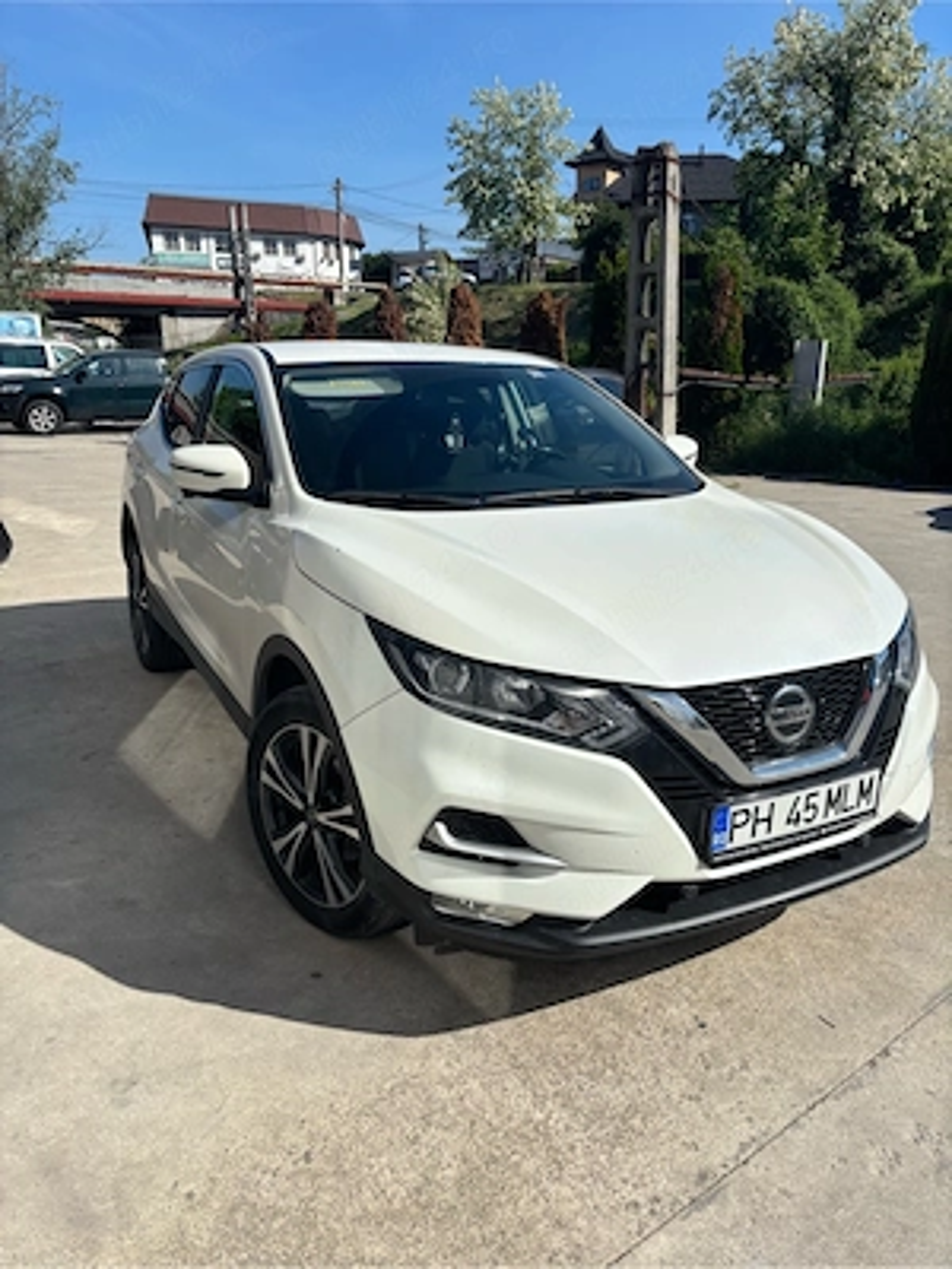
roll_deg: -0.1
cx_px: 476
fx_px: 953
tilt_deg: -15.6
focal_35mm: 26
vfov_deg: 67.3
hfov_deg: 53.1
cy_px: 634
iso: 50
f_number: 1.6
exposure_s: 1/5952
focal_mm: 5.96
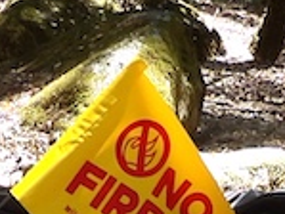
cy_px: 674
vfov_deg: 6.9
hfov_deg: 10.3
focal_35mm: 192
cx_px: 99
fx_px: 1582
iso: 100
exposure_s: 1/118
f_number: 3.4
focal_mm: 5
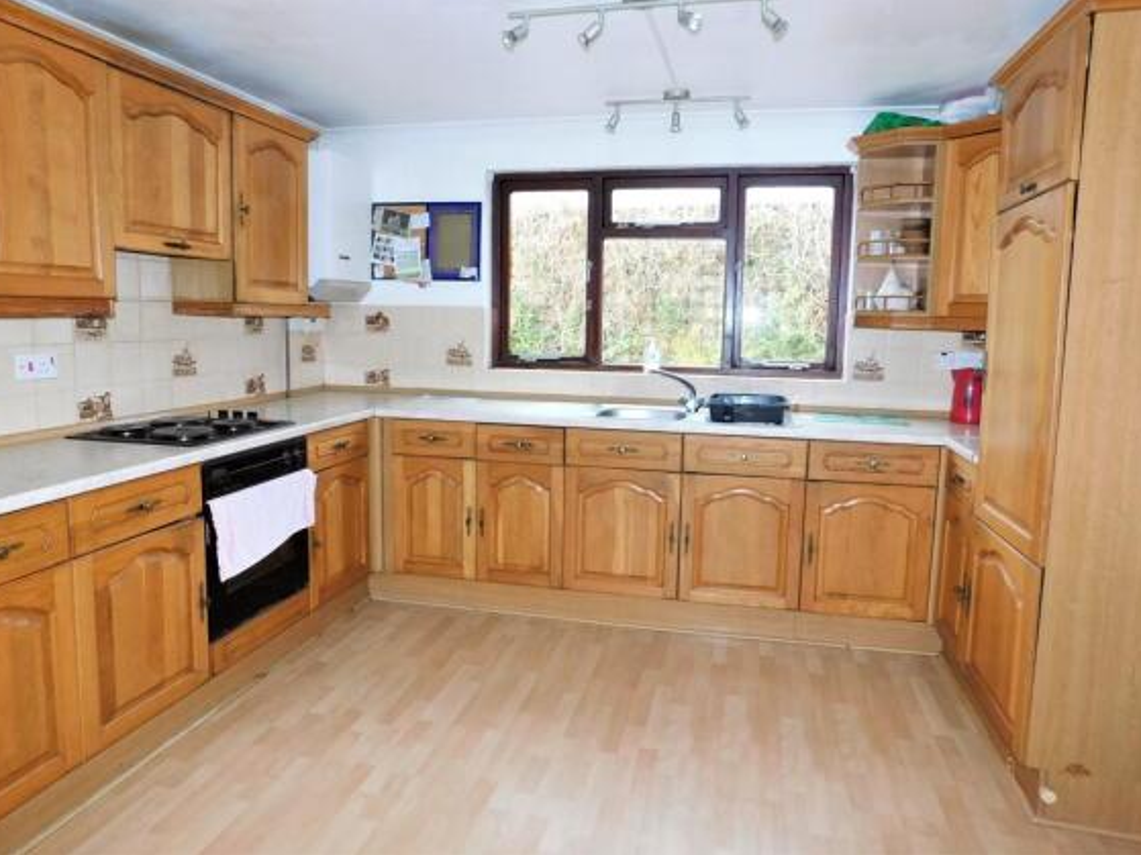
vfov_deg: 56.8
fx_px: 791
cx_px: 570
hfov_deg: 71.6
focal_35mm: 24
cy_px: 411
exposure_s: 1/30
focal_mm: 4
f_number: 3
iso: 200
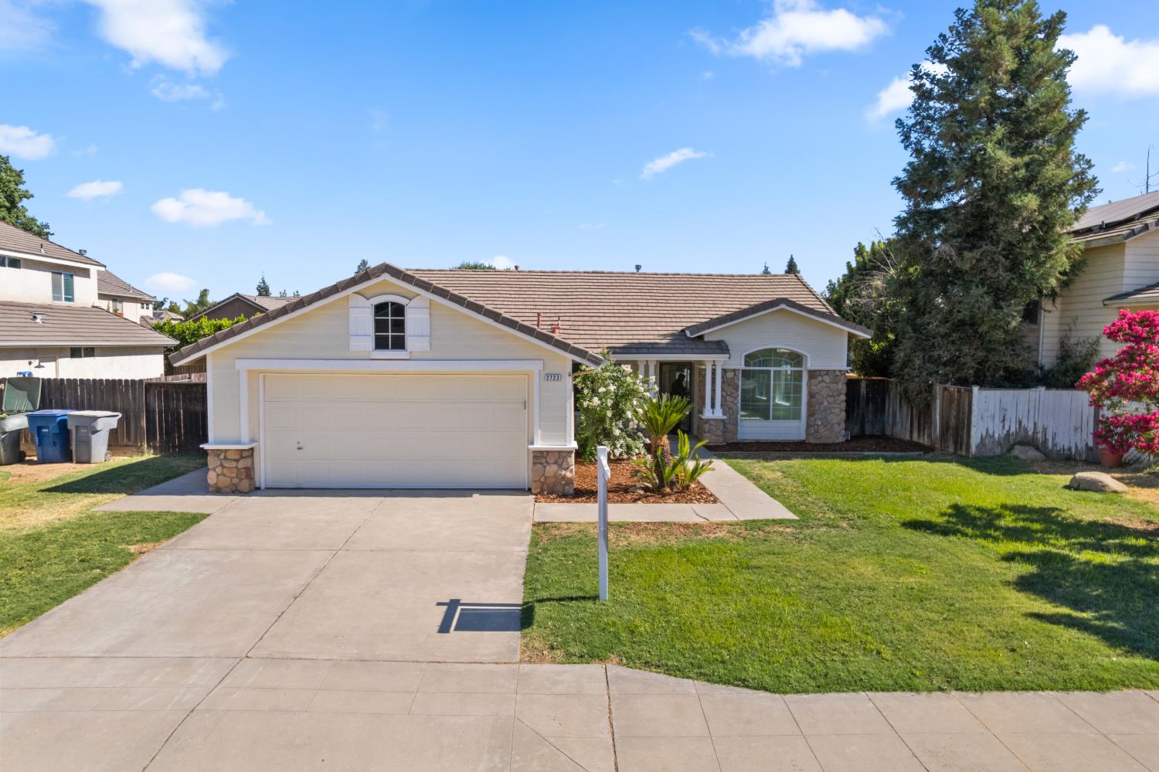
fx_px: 708
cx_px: 580
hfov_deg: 78.6
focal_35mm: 22
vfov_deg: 57.2
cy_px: 386
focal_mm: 8.38
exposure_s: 1/180
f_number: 2.8
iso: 110
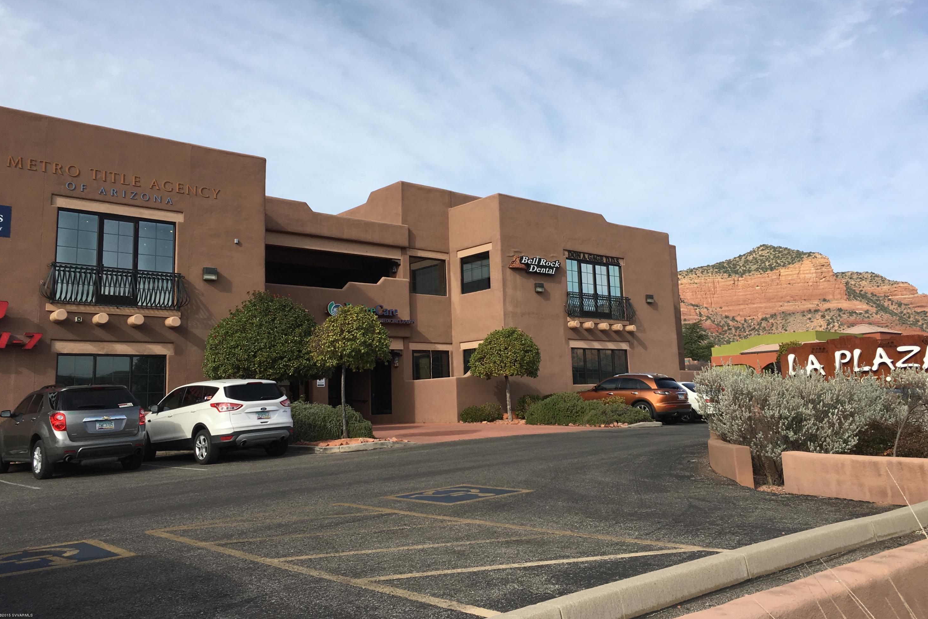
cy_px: 280
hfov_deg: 60.3
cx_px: 474
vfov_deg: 42.3
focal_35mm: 31
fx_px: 799
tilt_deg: +9.7
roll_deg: +2.5
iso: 25
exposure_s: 1/1399
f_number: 2.2
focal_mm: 4.15
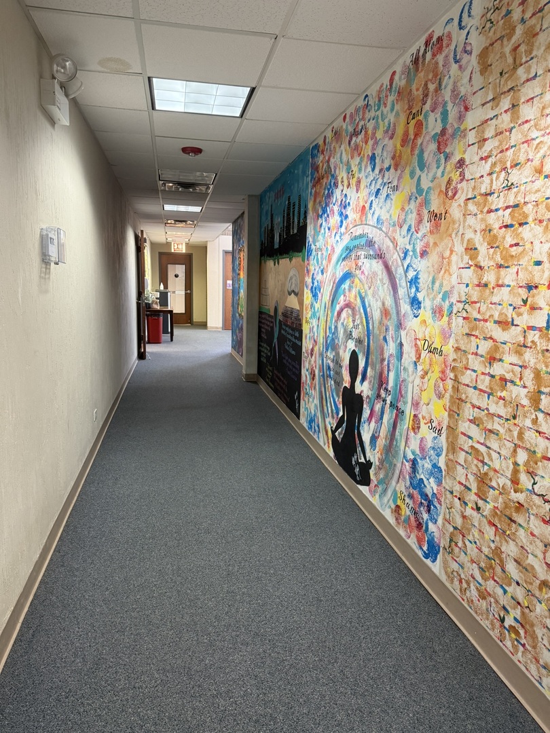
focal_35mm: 24
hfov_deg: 56.8
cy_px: 366
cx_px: 275
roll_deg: -2.0
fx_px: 508
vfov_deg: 71.6
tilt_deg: -8.4
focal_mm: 6.76
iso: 400
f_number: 1.78
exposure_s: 1/60
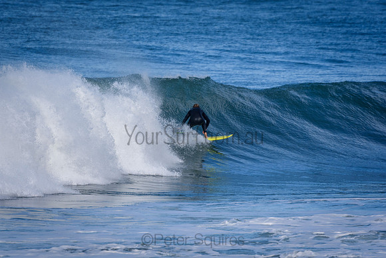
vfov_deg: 2.4
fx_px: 6274
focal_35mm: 585
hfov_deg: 3.5
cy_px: 129
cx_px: 193
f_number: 5.6
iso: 320
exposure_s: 1/2000
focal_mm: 390
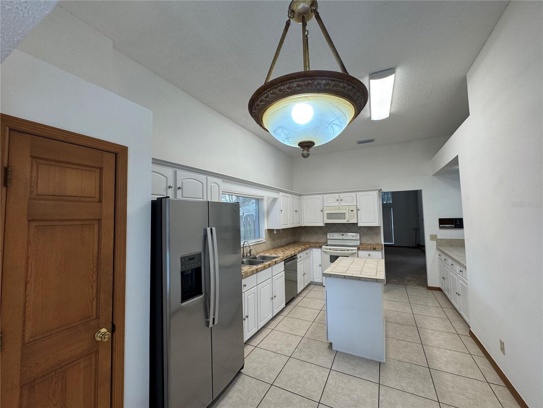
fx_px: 220
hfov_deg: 102.1
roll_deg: +0.9
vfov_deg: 85.7
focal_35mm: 14
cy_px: 204
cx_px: 272
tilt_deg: +2.7
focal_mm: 2.22
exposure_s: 1/120
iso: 100
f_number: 2.2
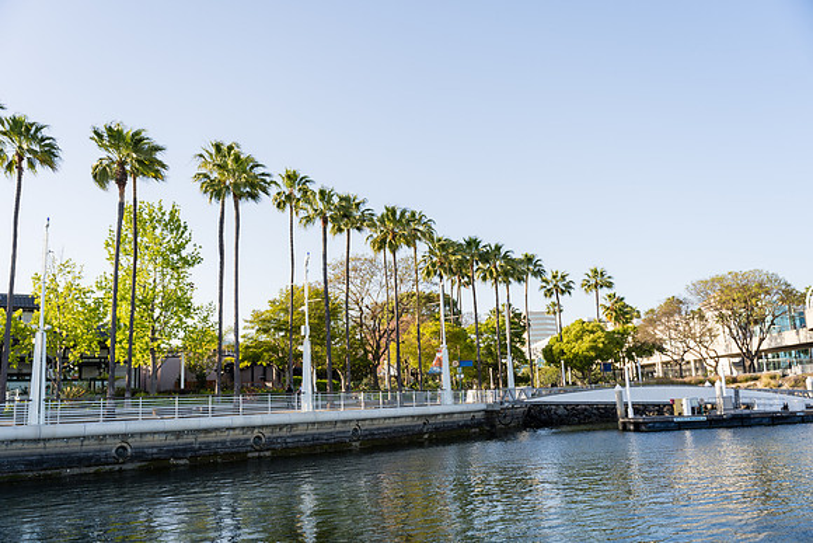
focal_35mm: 32
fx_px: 721
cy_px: 272
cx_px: 406
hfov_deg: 58.9
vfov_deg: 41.3
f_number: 3.2
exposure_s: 1/640
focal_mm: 31.9
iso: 100
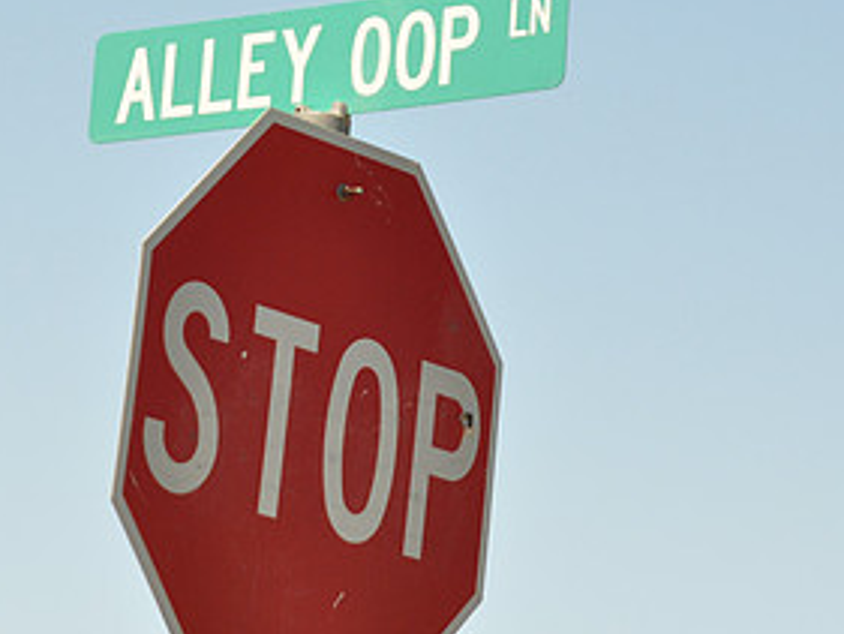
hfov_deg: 9.5
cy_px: 86
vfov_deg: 7.1
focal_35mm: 208
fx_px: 5074
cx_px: 372
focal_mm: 70
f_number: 5
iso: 400
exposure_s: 1/400
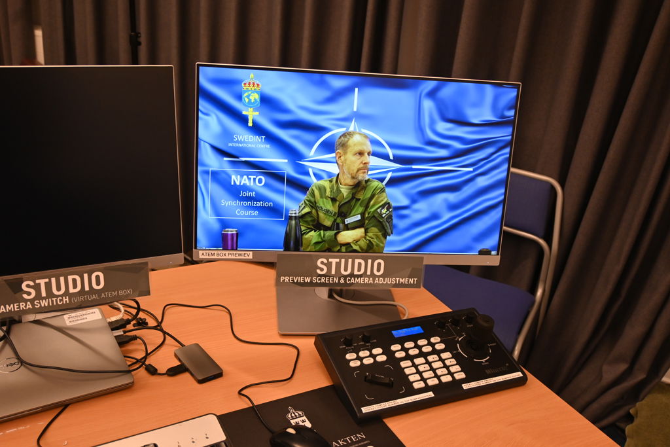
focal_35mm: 34
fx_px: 642
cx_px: 335
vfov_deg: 38.4
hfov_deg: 55.1
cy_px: 224
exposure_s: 1/125
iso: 1100
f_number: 4.2
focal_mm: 23
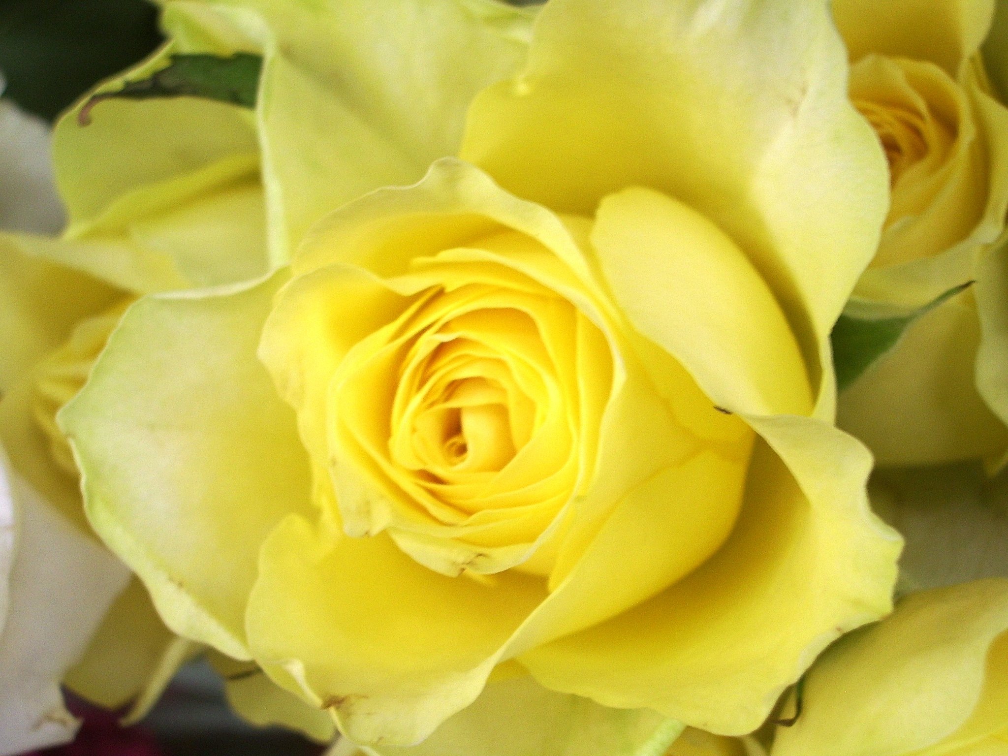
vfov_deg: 23.7
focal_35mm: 62
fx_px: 1805
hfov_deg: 31.2
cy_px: 378
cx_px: 504
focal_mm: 10.2
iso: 100
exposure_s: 1/20
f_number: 3.5
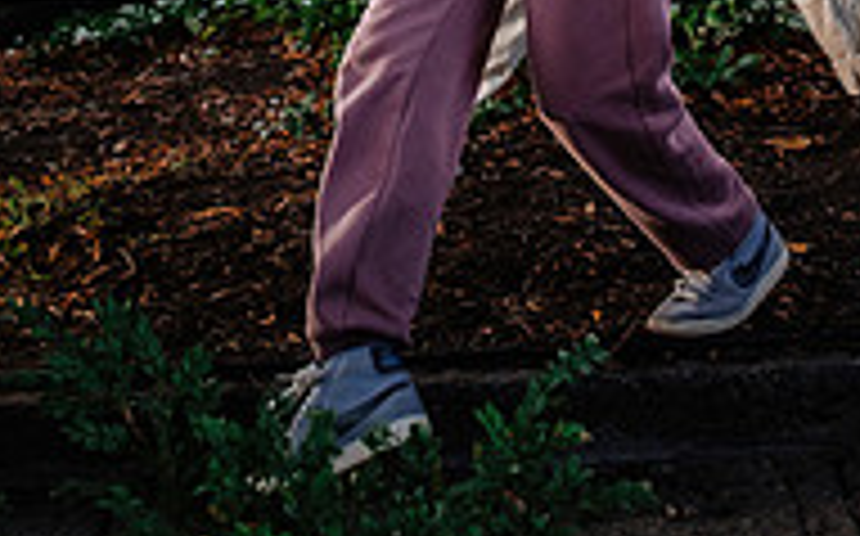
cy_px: -295
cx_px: 419
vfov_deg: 13.2
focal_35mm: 93
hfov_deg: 22.3
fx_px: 2178
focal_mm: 20
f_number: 2.8
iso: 400
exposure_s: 1/250
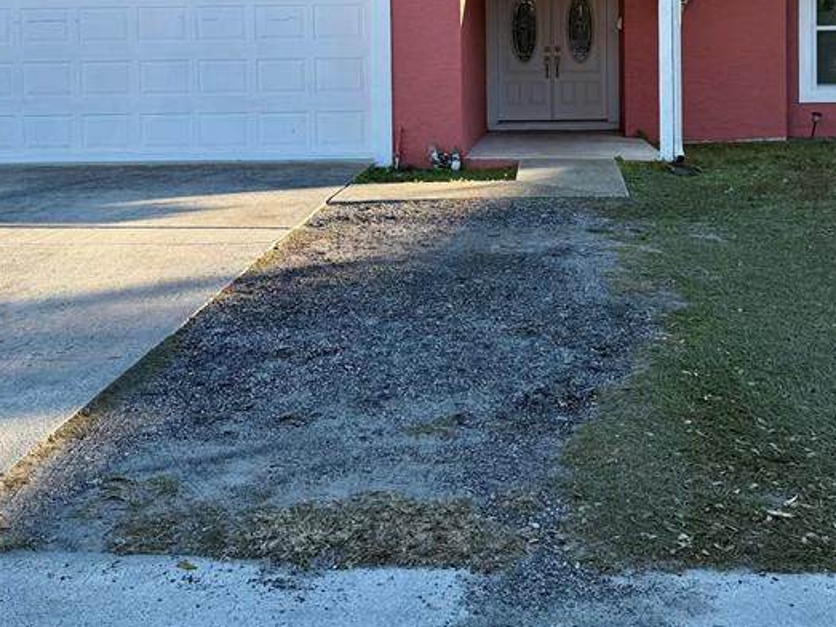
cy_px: 98
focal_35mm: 47
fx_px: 1135
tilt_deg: -0.6
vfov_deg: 29.9
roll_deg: +0.9
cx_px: 497
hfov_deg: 40.3
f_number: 1.78
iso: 80
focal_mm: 6.76
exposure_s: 1/1855
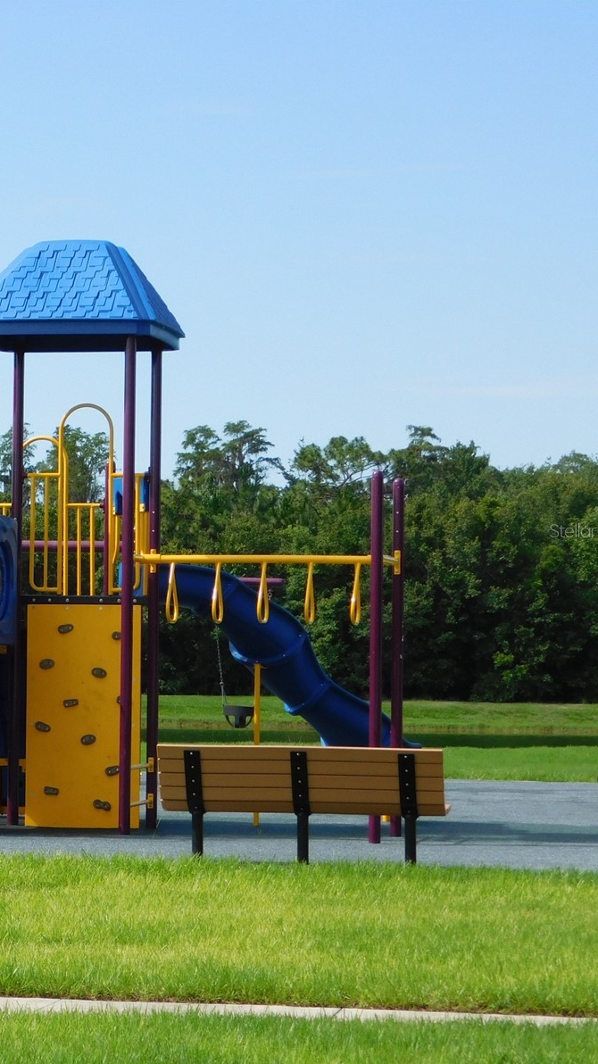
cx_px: -80
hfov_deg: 10.2
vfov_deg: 18.3
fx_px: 3300
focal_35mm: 117
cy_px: 530
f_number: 4.4
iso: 125
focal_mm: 14.2
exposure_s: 1/640
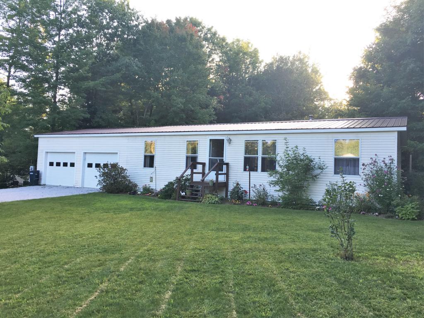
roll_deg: -1.9
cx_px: 212
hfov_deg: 61.7
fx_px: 355
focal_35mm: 29
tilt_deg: +3.0
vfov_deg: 48.2
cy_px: 159
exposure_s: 1/159
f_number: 2.2
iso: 25
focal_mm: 4.15
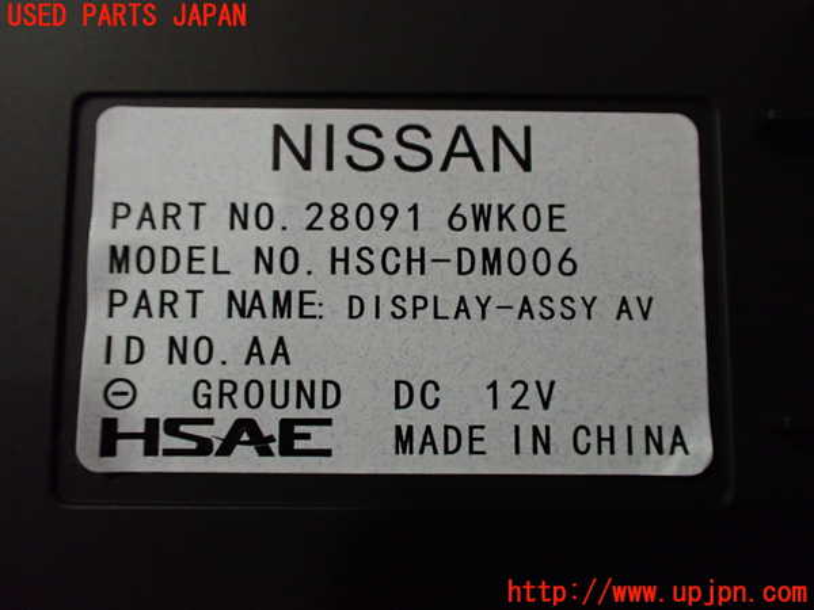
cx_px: 407
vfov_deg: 46.8
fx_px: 705
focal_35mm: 30
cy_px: 305
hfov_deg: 60.0
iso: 800
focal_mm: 5.4
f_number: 2.3
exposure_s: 1/80
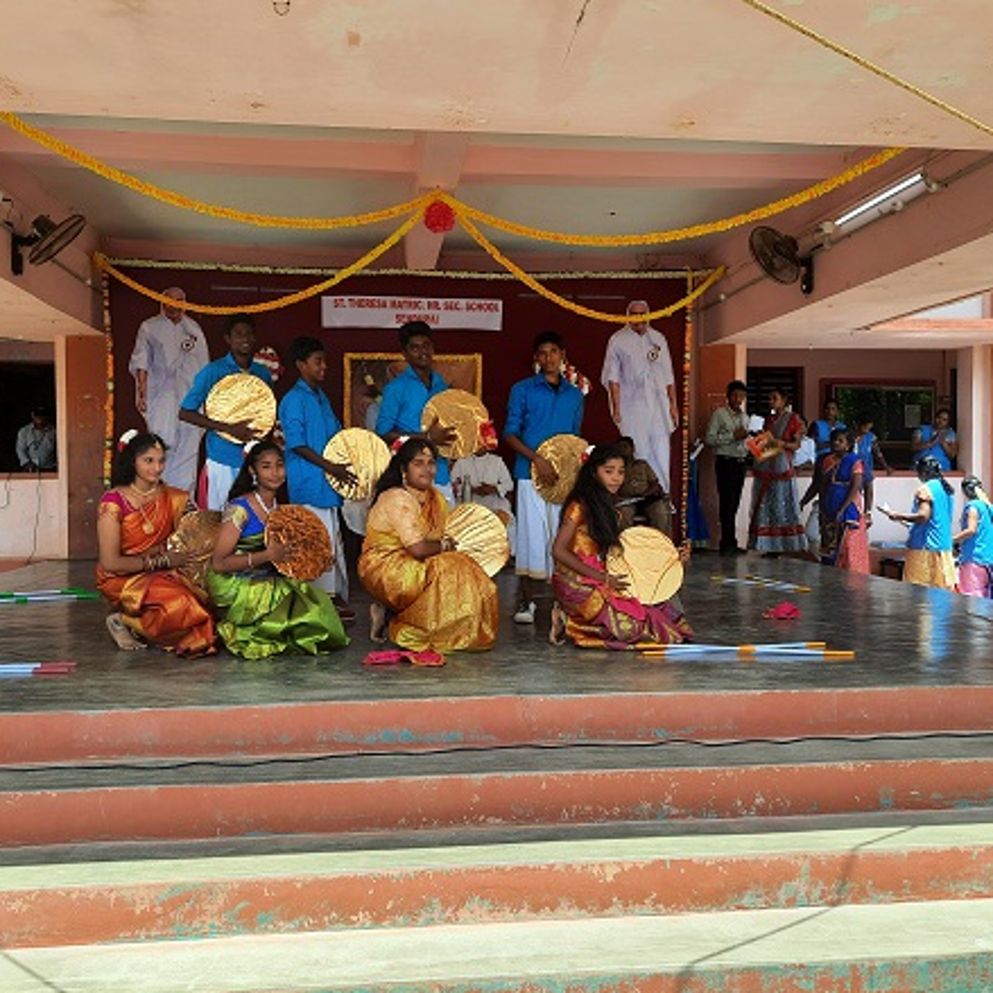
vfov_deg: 55.6
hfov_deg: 55.6
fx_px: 941
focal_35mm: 29
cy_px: 491
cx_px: 466
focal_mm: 5.23
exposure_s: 1/394
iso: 25
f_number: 1.8
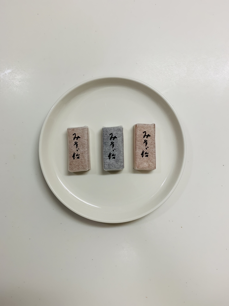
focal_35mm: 26
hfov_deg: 53.1
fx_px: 229
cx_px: 114
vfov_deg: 67.3
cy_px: 153
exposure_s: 1/100
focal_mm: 4.25
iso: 64
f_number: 1.8
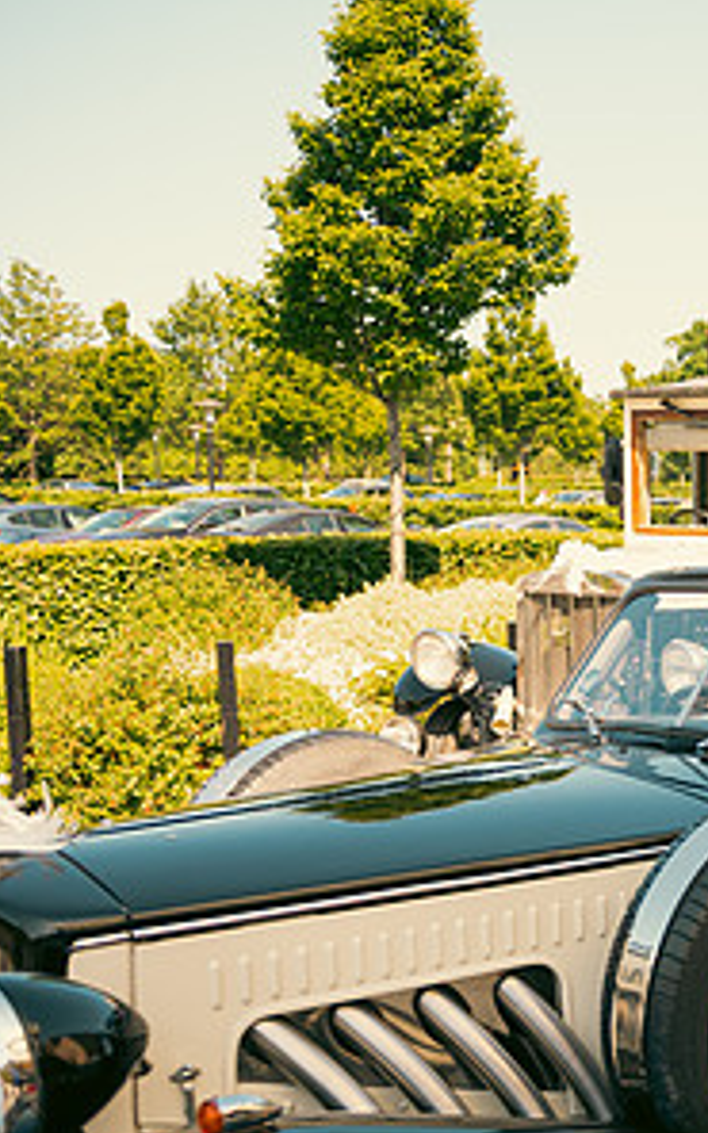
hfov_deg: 21.0
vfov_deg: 38.6
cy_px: 702
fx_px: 1605
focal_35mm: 52
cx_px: 1072
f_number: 3.5
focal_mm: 26
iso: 125
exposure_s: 1/500
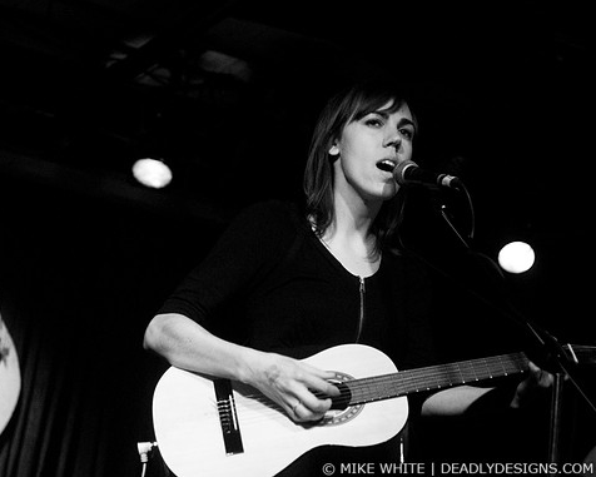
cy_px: 238
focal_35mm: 89
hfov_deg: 21.5
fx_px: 1570
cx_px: 237
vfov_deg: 17.3
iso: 1600
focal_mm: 52
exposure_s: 1/50
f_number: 2.8
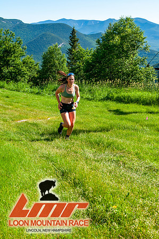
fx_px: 339
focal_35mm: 51
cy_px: 120
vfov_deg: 38.9
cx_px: 80
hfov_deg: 26.4
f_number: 8
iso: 200
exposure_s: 1/400
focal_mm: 34
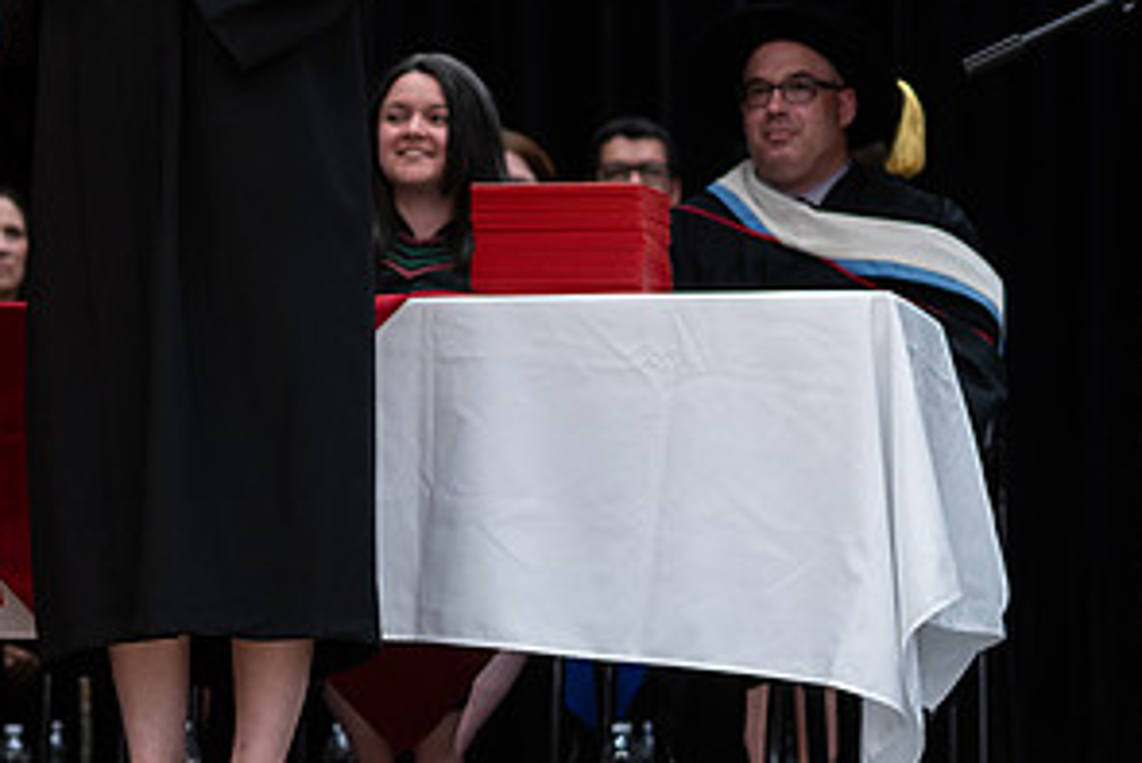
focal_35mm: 221
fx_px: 7014
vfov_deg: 6.2
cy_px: 45
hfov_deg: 9.2
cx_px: -139
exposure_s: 1/200
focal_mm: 85
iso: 1000
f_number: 2.8
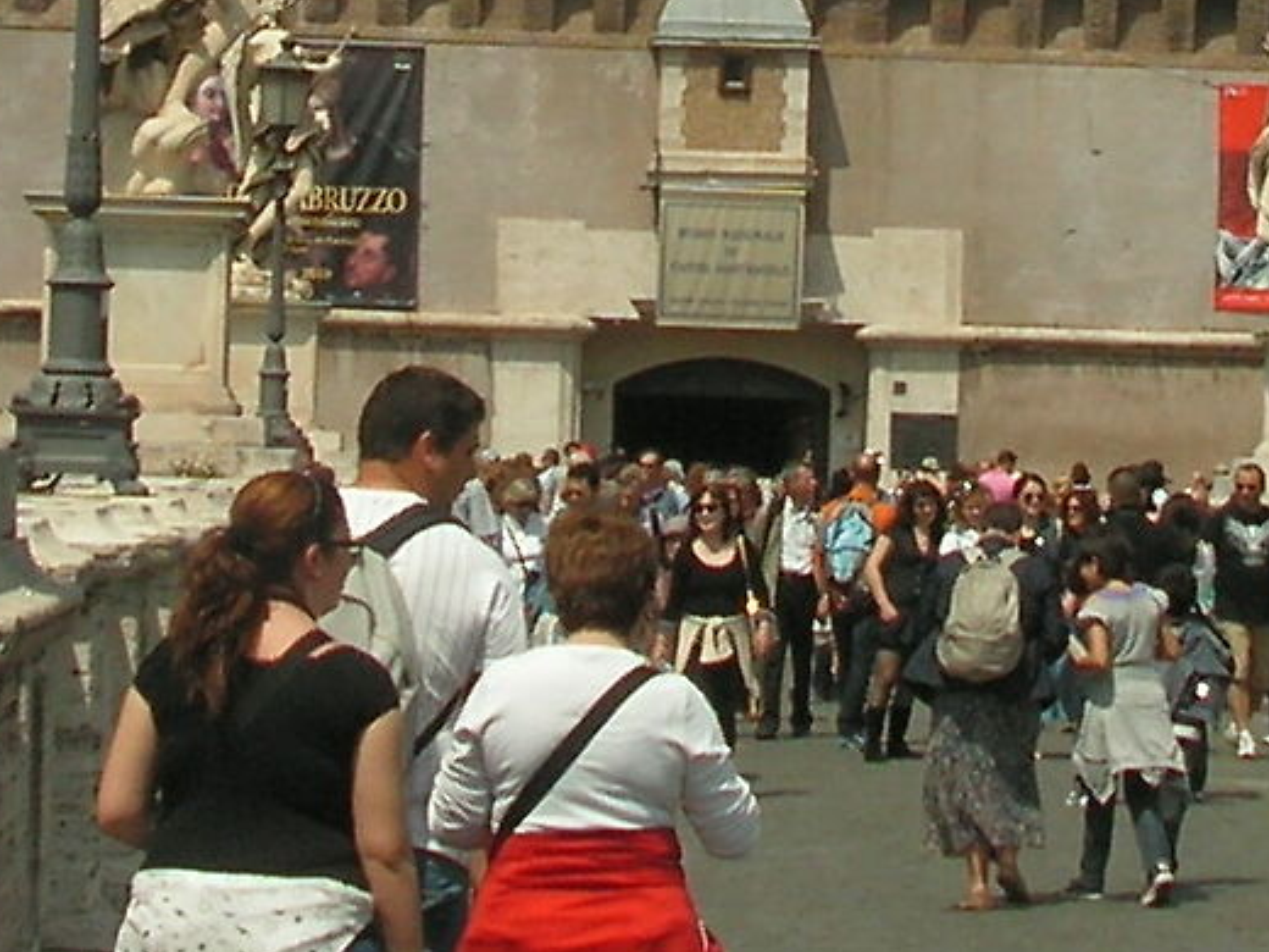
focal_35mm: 166
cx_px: 822
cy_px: -273
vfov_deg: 8.8
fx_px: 6085
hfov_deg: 11.9
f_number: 4.8
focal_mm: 6
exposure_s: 1/640
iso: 50
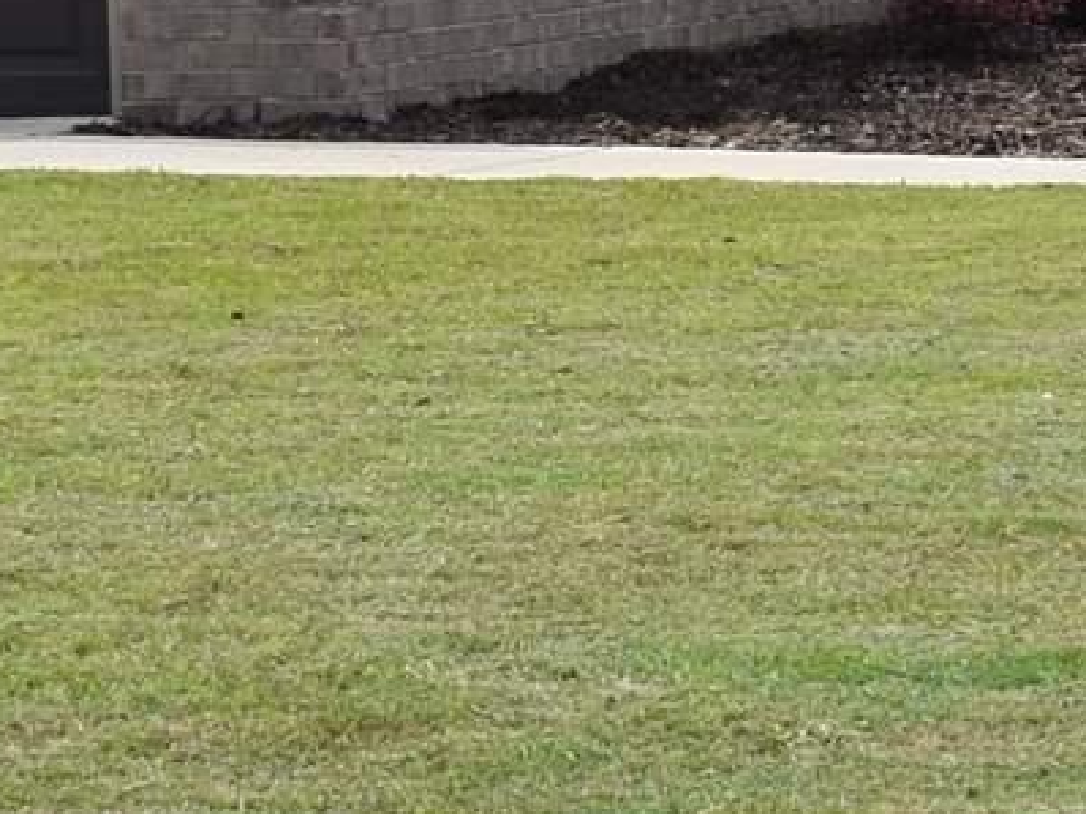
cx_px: 1189
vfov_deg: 5.8
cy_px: 242
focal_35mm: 256
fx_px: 8020
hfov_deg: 7.7
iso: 100
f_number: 9
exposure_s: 1/320
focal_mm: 23
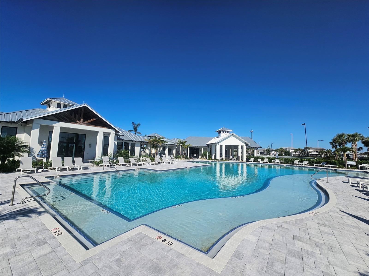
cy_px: 138
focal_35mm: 13
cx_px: 184
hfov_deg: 106.2
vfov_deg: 89.9
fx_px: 139
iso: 50
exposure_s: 1/4361
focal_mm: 2.2
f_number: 2.2
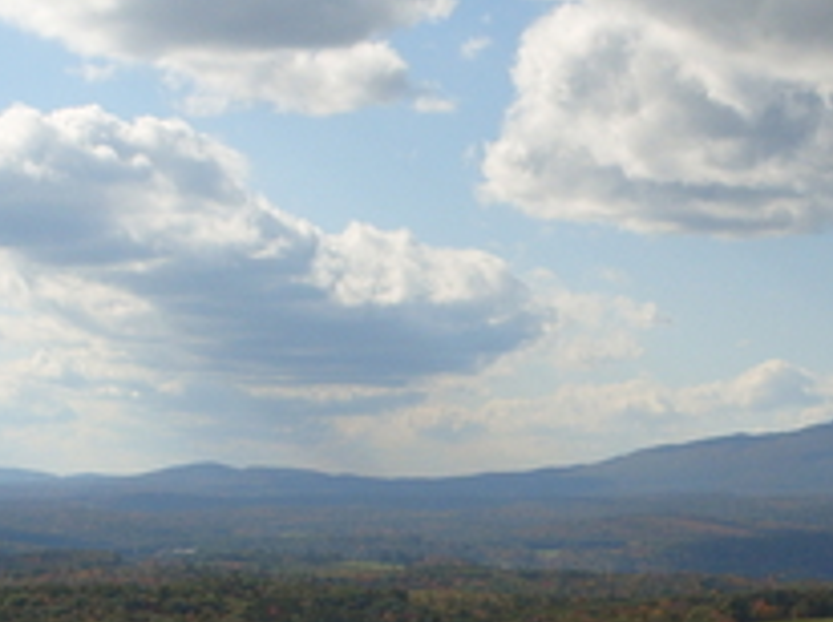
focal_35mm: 109
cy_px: 481
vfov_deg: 13.5
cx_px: 437
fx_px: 2620
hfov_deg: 18.1
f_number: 7.4
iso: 80
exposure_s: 1/750
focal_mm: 7.8
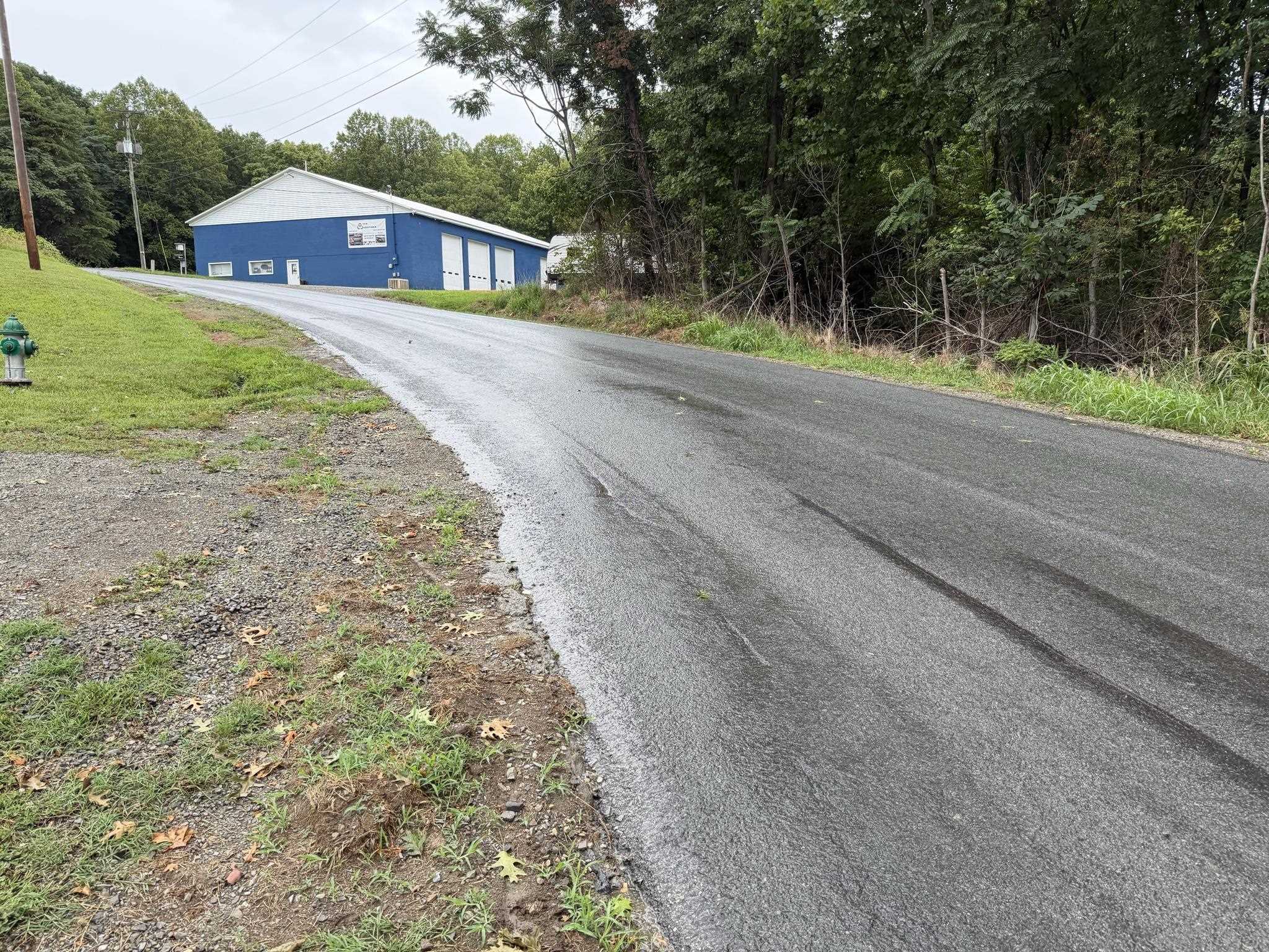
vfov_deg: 56.8
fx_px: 880
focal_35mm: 24
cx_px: 634
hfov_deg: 71.6
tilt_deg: -8.7
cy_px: 476
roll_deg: -1.0
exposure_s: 1/1689
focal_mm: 6.76
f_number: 1.78
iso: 100
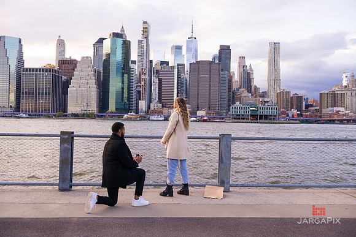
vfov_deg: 37.9
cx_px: 178
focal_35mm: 35
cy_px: 118
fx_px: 346
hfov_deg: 54.4
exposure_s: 1/200
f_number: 4
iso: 250
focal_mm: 35
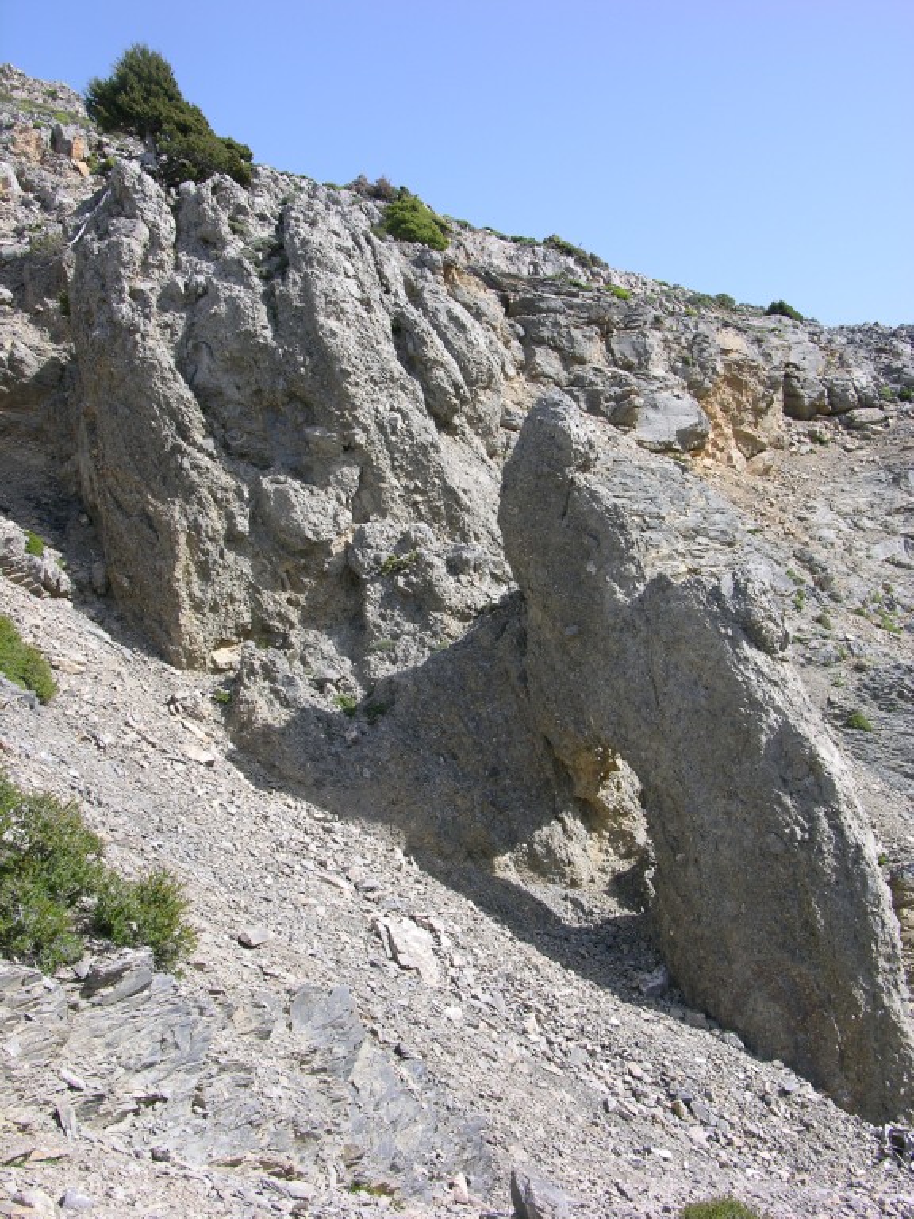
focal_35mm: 35
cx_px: 457
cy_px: 610
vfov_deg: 52.6
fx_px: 1232
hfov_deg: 40.7
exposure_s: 1/170
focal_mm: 8.9
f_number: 5
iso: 50
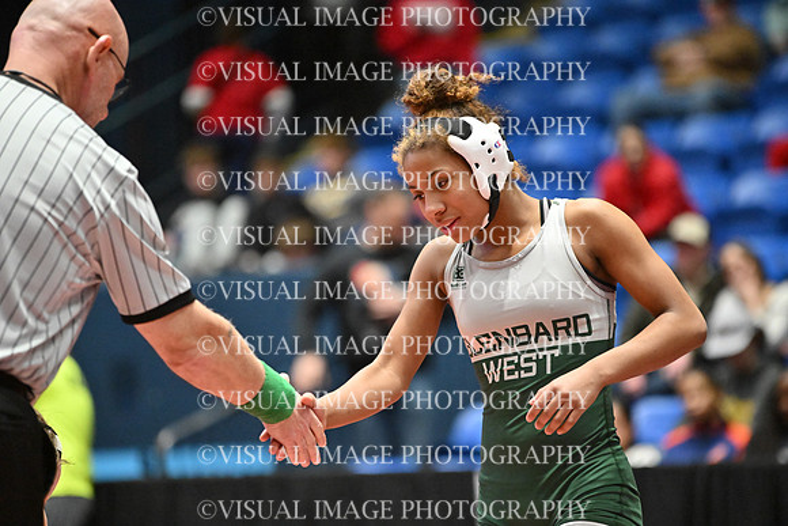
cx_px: 394
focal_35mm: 200
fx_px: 4379
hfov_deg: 10.3
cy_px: 263
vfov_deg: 6.9
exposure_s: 1/1000
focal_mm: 200
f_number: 2.8
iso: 6400
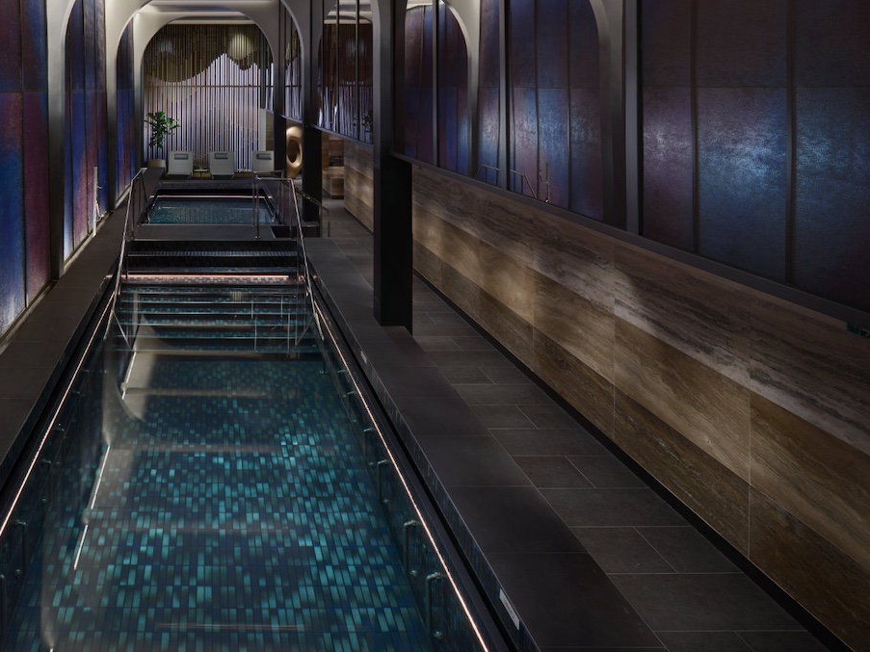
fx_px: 729
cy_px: 204
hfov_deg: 58.8
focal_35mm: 29
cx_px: 230
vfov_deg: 47.2
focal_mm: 24
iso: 100
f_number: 13
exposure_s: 2
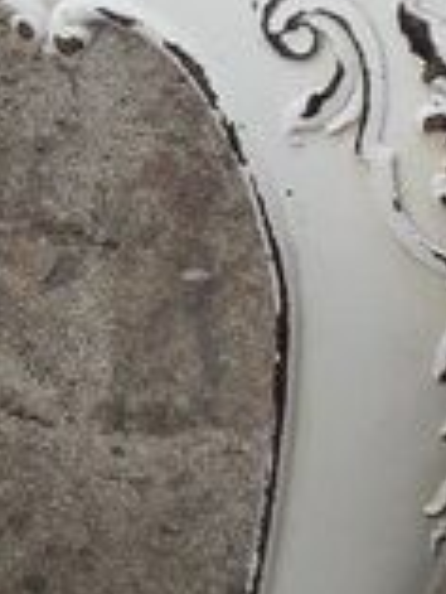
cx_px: 57
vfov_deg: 19.0
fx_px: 1767
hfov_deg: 14.3
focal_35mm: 103
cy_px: 163
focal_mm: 3.6
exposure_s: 1/576
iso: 40
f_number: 1.9
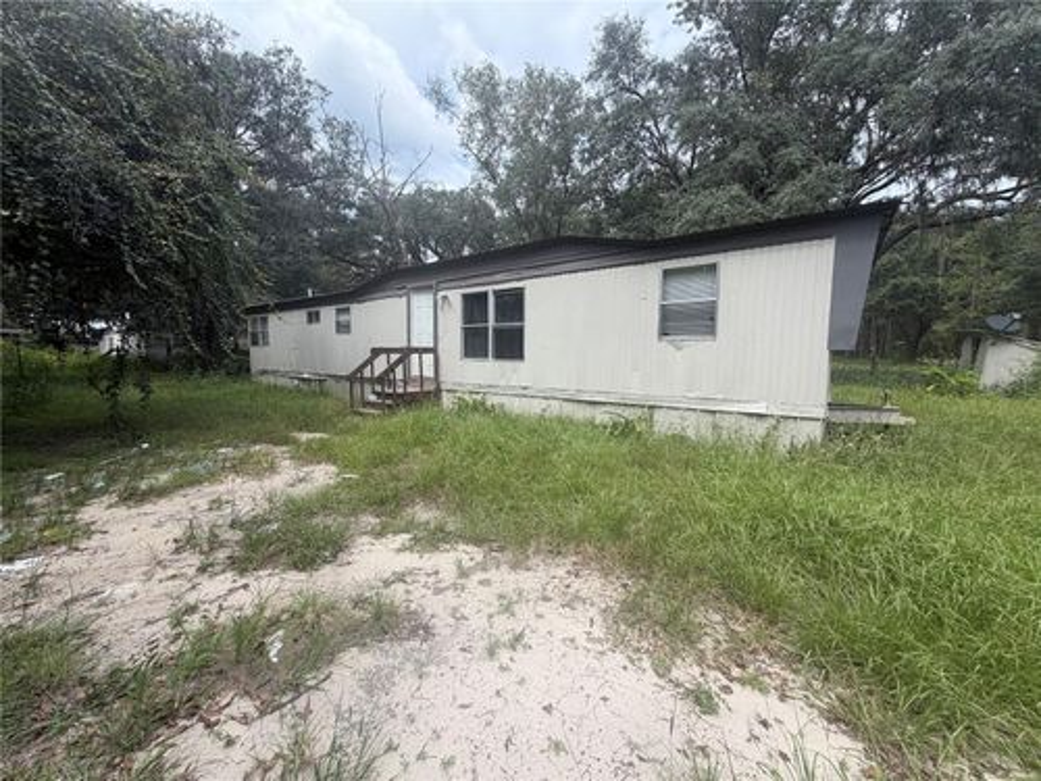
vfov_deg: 85.7
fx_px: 421
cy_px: 390
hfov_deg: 102.1
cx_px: 520
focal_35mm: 14
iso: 40
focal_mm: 2.22
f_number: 2.2
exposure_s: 1/760
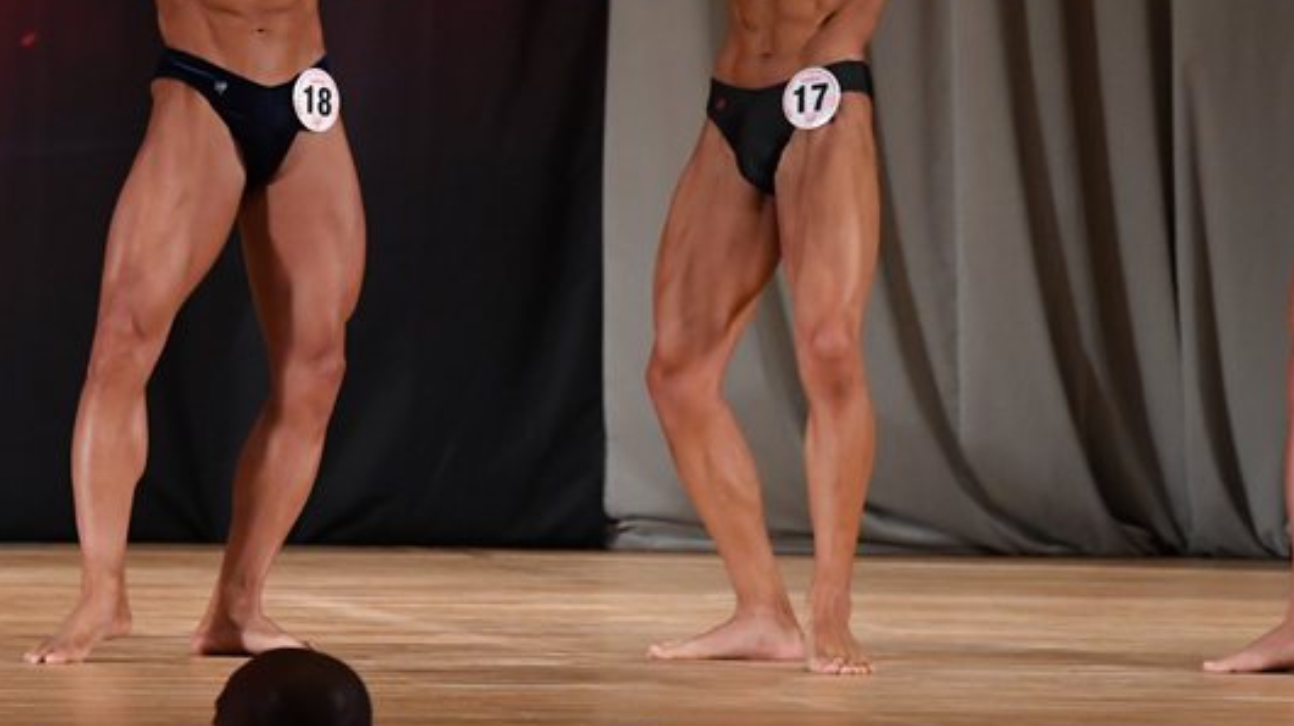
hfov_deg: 5.5
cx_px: 374
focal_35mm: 390
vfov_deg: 3.1
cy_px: 132
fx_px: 13374
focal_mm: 170
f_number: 5.6
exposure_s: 1/400
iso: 3200
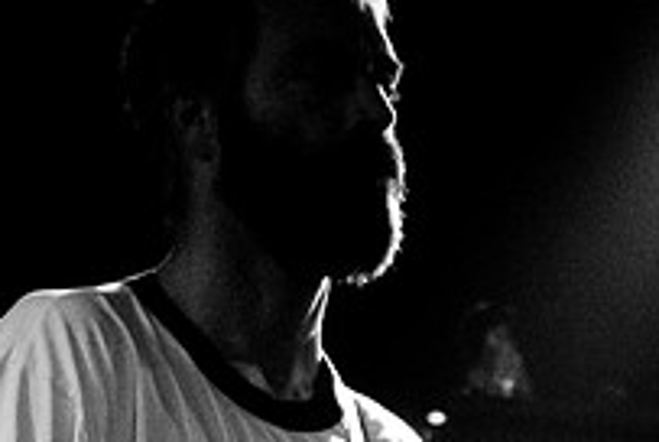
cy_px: 473
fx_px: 3923
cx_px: 643
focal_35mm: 214
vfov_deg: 6.4
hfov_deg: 9.5
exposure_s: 1/50
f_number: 1.8
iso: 1000
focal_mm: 50
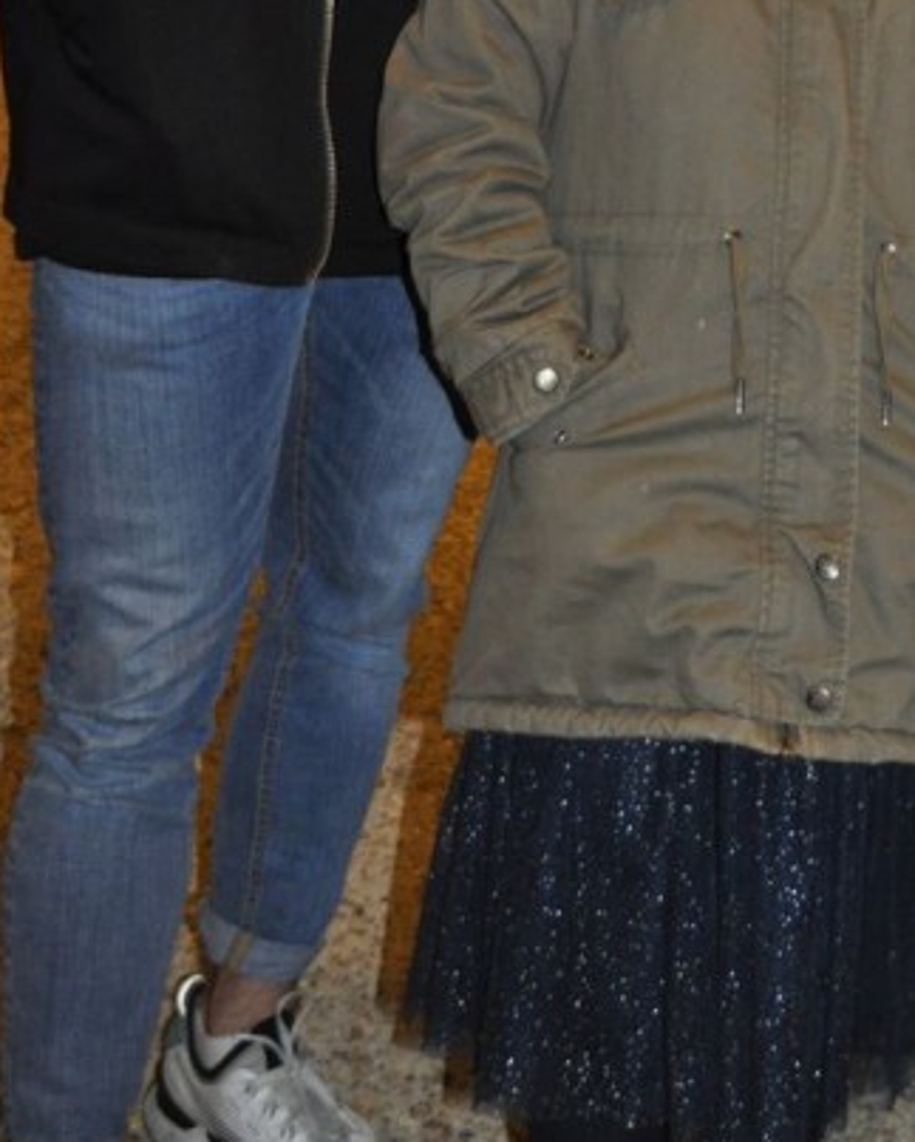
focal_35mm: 87
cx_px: 846
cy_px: -96
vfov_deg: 20.9
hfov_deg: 17.4
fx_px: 2942
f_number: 4
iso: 800
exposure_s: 1/60
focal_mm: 26
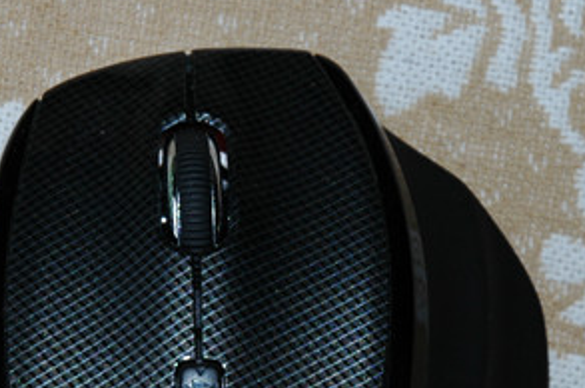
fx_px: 3454
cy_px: 411
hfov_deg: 9.7
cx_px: 258
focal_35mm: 213
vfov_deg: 6.4
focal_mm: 52
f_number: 5.6
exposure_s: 1/125
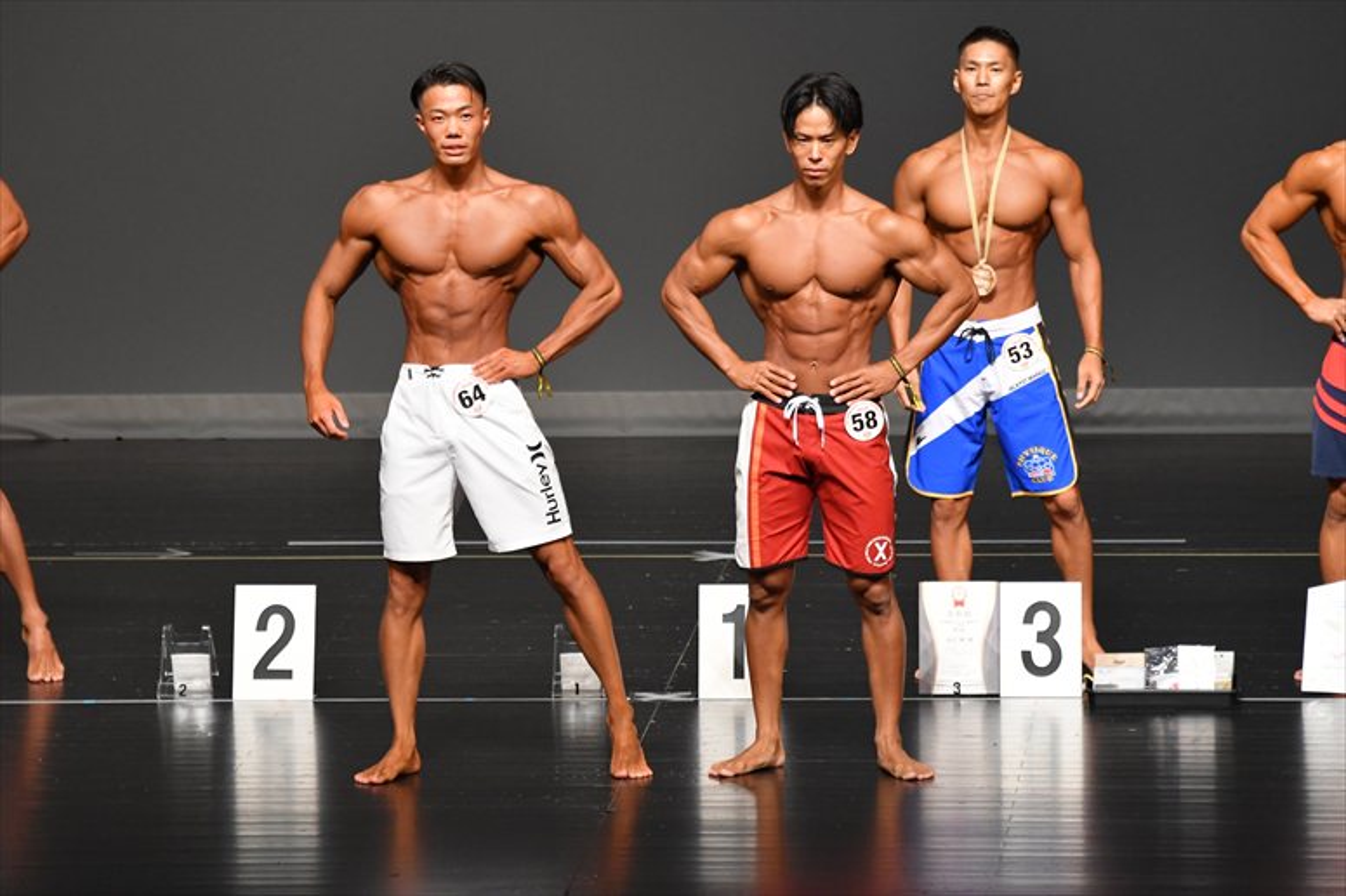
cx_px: 673
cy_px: 448
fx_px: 10651
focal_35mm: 285
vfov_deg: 4.8
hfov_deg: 7.2
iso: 2500
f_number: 5.6
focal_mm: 190
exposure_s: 1/400
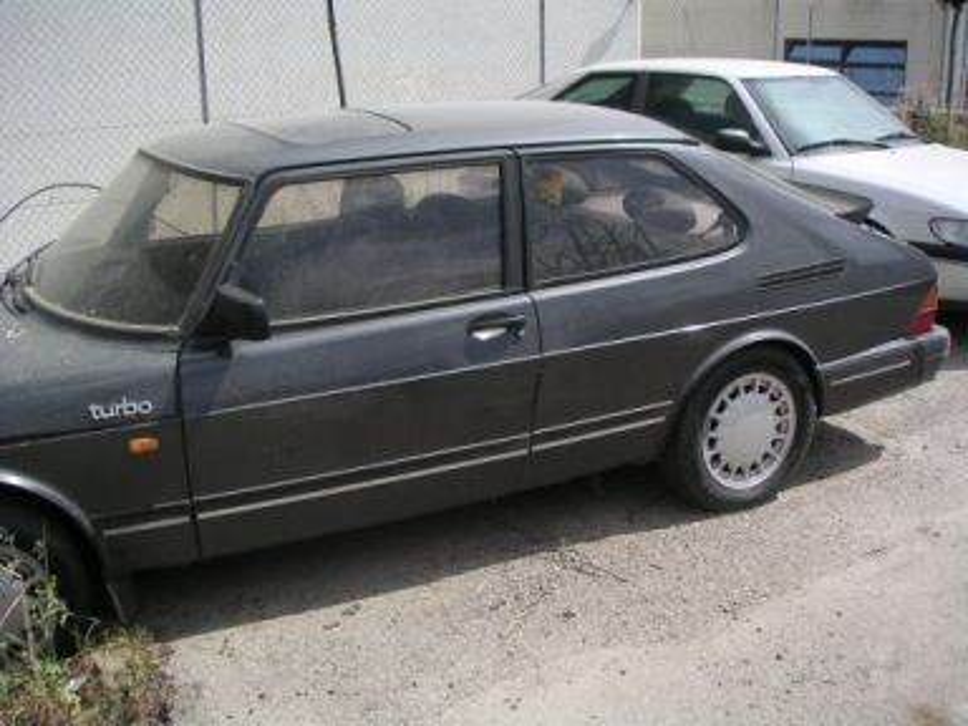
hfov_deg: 49.0
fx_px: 1063
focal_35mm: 38
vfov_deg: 37.7
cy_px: 363
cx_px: 484
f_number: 2.8
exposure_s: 1/750
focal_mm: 6
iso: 50
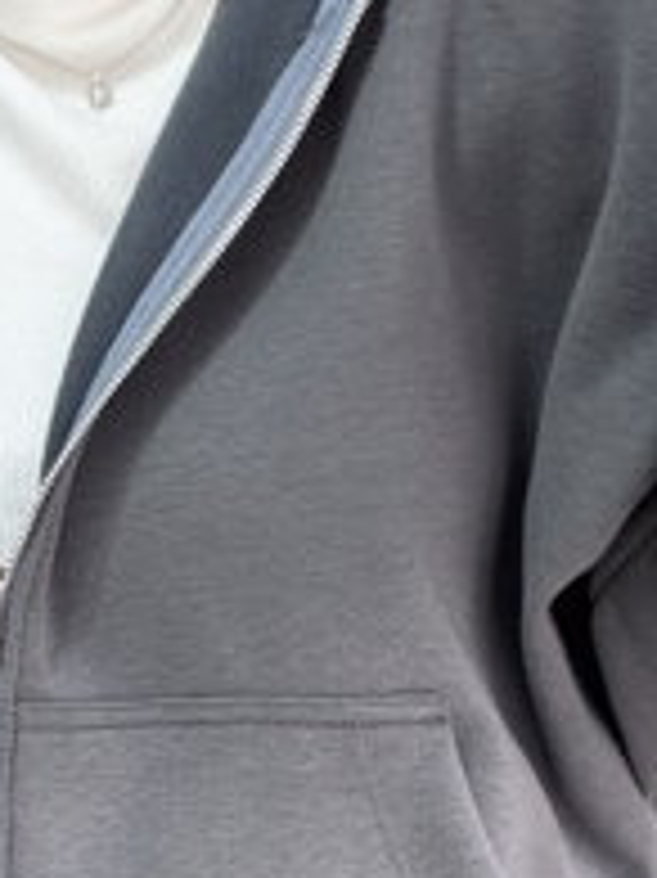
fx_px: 2077
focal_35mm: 82
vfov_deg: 23.7
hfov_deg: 17.6
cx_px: 18
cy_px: 624
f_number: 1.9
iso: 80
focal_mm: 2.71
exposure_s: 1/61
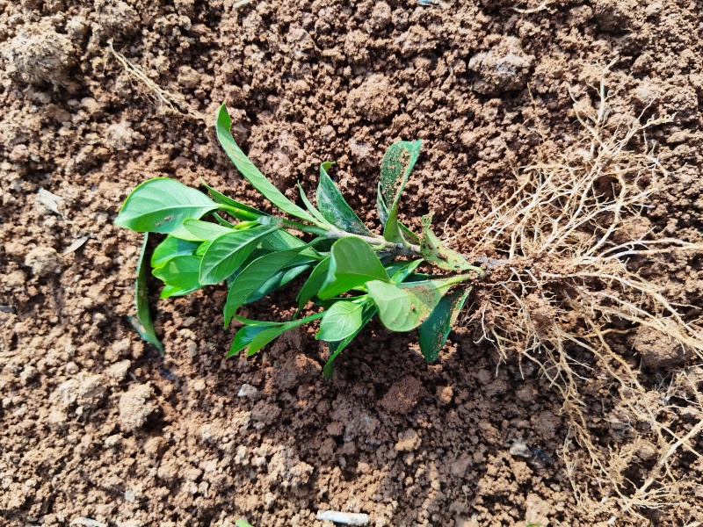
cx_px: 352
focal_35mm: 26
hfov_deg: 67.3
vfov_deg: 53.1
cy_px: 264
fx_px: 528
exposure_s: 1/380
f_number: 1.9
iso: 100
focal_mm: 4.95
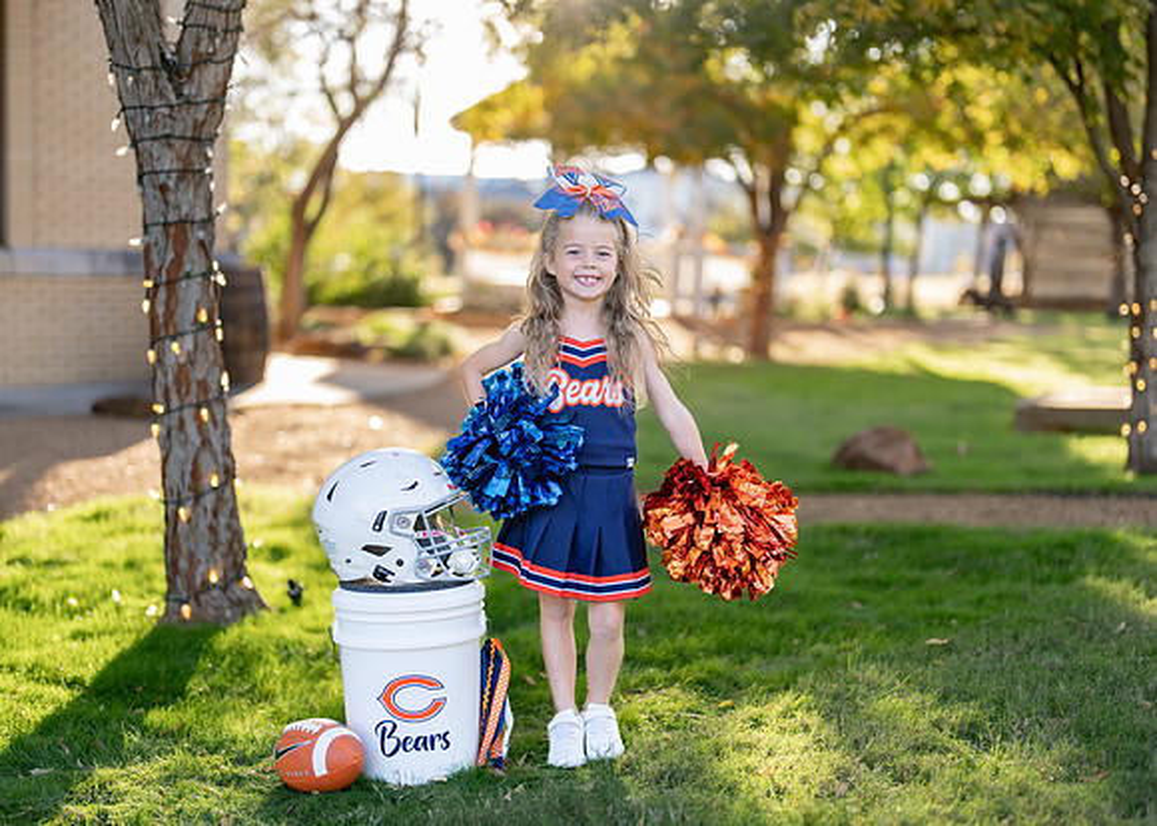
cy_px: 413
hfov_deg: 36.1
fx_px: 1776
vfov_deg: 26.2
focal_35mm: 54
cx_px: 578
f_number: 1.2
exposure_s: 1/640
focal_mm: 50
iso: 100
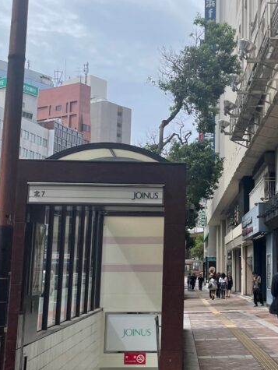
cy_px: 174
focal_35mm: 56
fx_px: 599
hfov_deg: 25.9
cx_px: 203
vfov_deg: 34.3
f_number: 1.6
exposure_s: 1/3205
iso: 32
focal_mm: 4.2
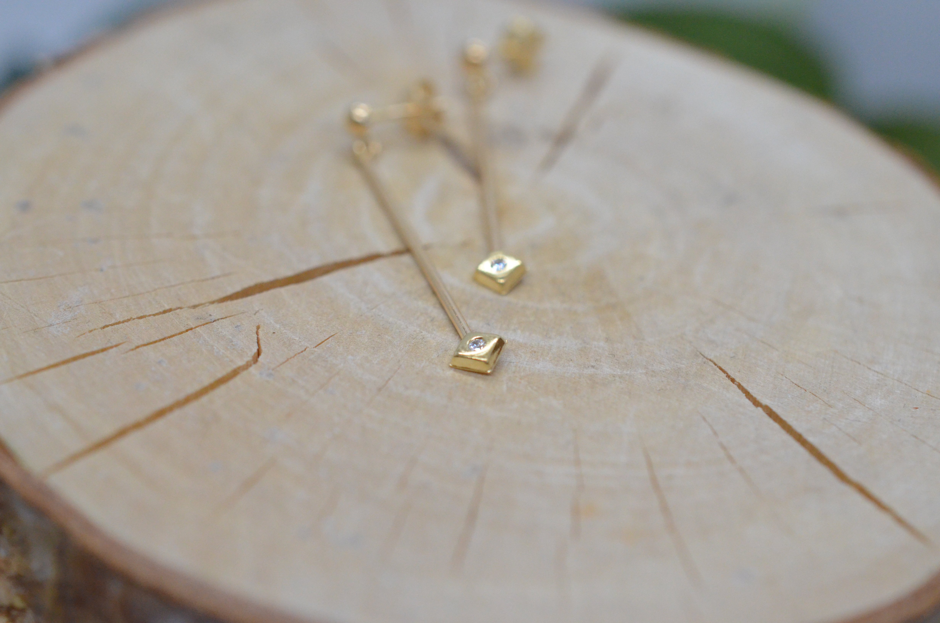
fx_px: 1563
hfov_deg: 33.5
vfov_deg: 22.5
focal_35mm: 60
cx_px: 470
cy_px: 312
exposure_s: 1/2000
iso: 3200
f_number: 5.6
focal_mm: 40
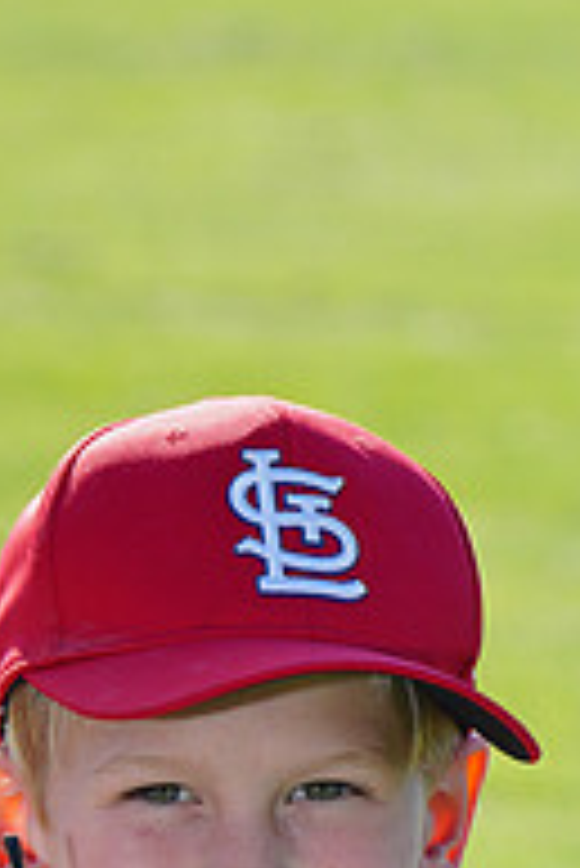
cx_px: 137
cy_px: 1169
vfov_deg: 3.4
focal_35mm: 601
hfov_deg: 2.3
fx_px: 14497
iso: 200
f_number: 10
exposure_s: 1/200
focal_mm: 200
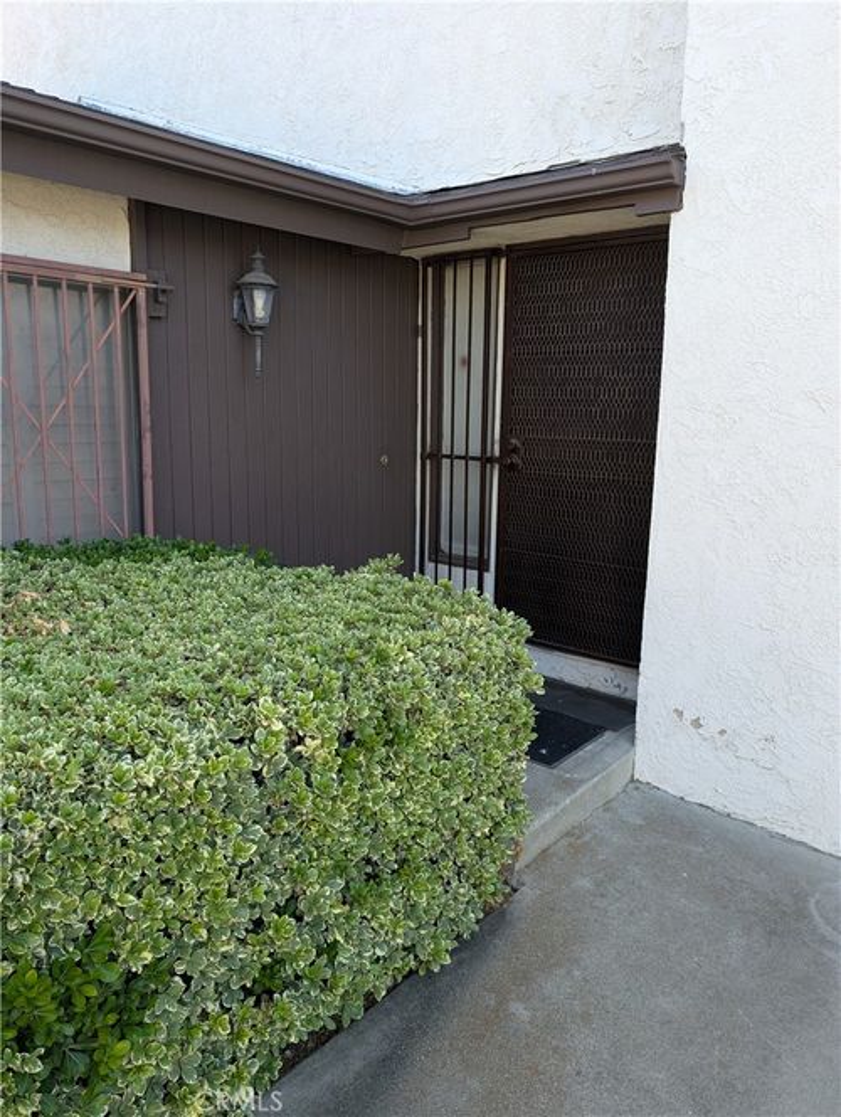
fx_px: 775
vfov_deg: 71.5
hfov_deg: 56.9
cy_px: 558
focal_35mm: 24
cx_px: 420
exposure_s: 1/173
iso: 34
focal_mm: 6.9
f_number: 1.68
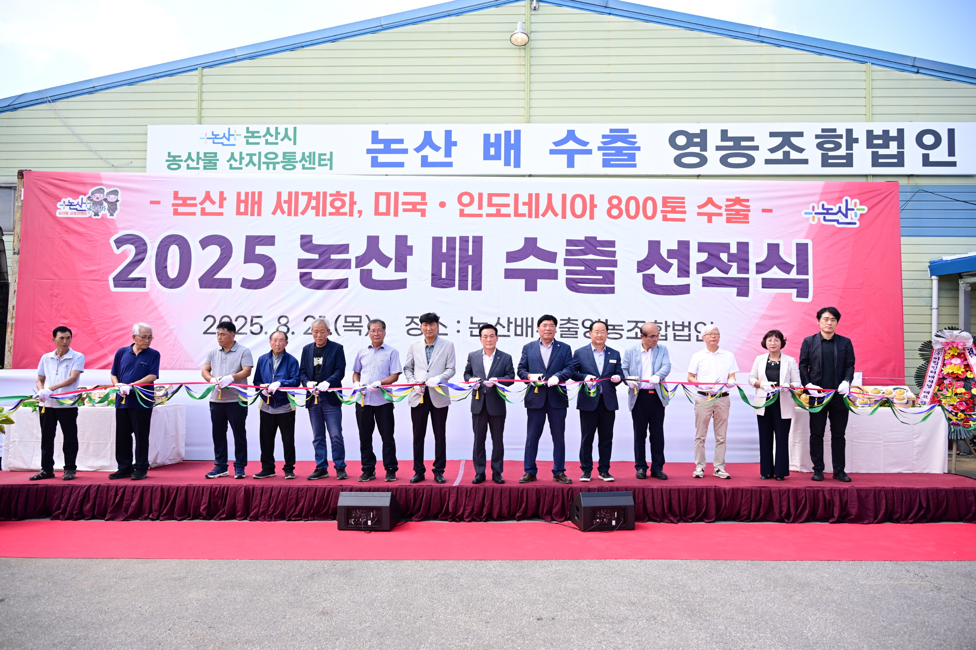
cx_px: 488
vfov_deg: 53.1
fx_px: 651
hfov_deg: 73.8
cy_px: 325
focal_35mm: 24
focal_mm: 24
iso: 80
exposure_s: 1/200
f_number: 4
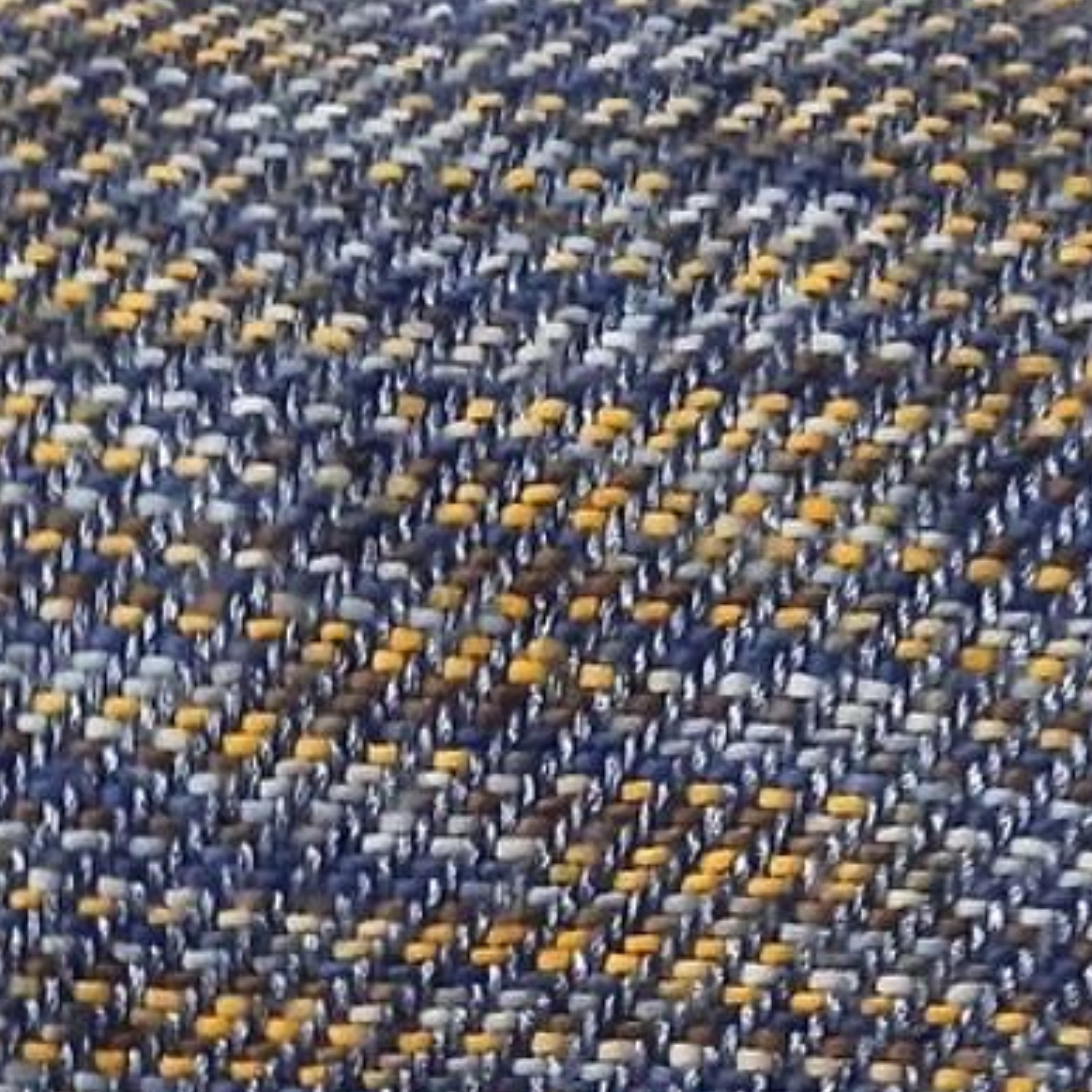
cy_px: 1434
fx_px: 2820
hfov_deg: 21.9
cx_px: 580
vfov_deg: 20.0
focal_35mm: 79
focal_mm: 3.98
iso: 500
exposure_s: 1/25
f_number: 1.8
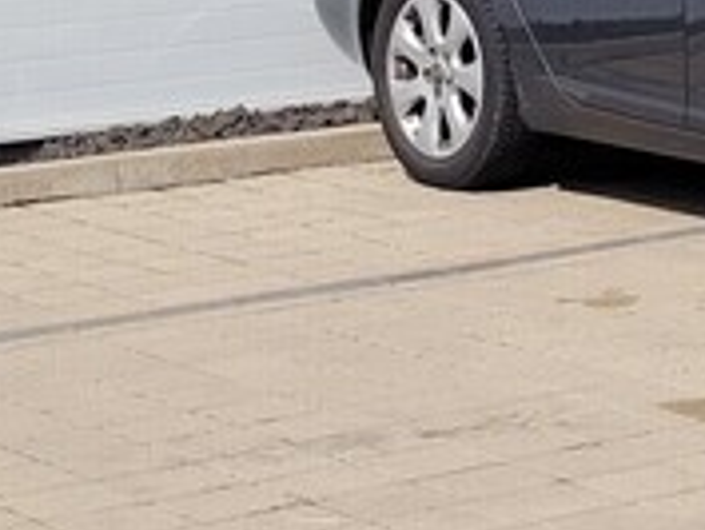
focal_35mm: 81
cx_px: 1071
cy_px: -74
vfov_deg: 17.5
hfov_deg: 20.5
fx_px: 1651
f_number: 1.8
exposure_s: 1/3126
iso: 40
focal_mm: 5.4
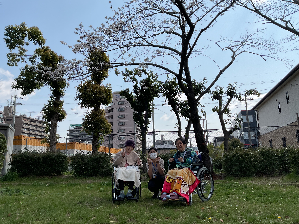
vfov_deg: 48.2
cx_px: 150
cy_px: 112
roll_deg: +3.3
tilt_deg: +11.6
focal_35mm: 29
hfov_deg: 61.7
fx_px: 250
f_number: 1.8
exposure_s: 1/2667
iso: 16
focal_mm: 3
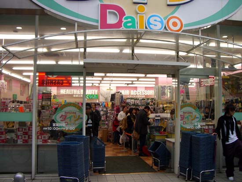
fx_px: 266
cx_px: 121
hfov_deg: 49.0
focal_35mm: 38
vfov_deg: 37.7
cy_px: 91
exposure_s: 1/100
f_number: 2.7
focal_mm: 6.2
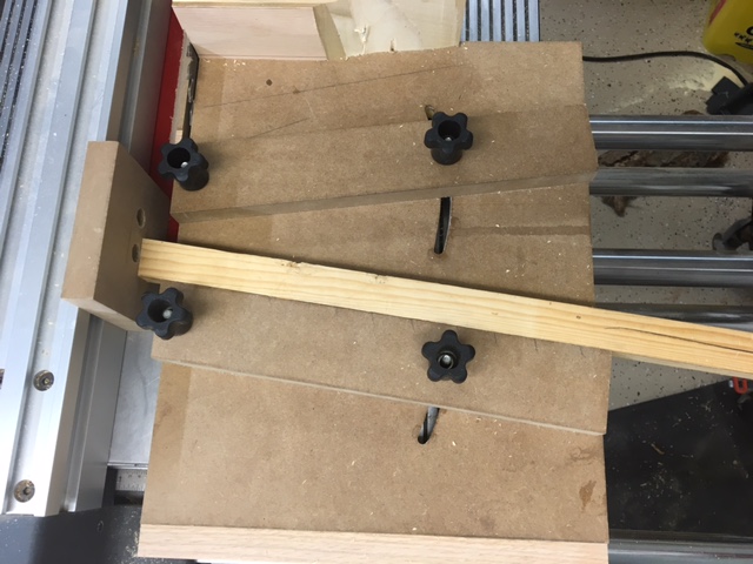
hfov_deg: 61.7
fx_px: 631
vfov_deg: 48.2
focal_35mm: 29
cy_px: 282
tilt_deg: -74.9
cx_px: 376
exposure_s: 1/30
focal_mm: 4.15
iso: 50
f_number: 2.2
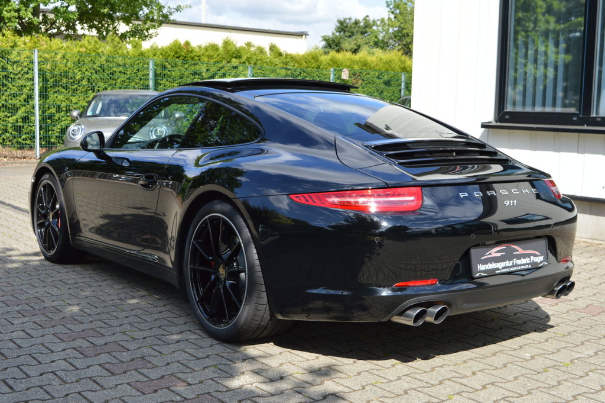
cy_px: 202
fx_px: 781
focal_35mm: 46
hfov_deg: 42.4
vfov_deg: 28.9
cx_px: 302
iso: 100
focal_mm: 31
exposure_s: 1/200
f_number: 7.1
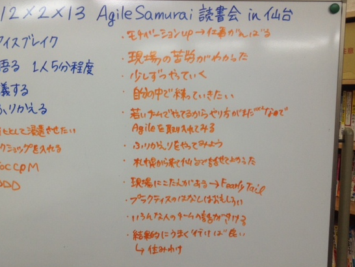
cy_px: 127
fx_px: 421
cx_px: 154
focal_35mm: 41
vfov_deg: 35.2
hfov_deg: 45.6
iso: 100
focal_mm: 4.28
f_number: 2.4
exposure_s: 1/100
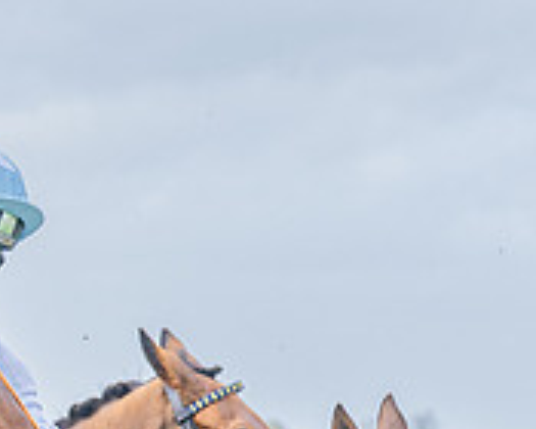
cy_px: 527
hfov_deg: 5.1
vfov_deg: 4.1
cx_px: 73
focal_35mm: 381
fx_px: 6044
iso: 400
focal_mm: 70
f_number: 4
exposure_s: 1/1600
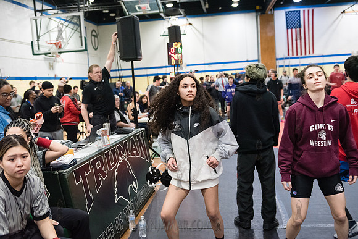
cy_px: 120
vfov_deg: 35.1
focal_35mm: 38
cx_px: 179
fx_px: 378
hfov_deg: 50.7
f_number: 3.2
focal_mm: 38
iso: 8000
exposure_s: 1/320
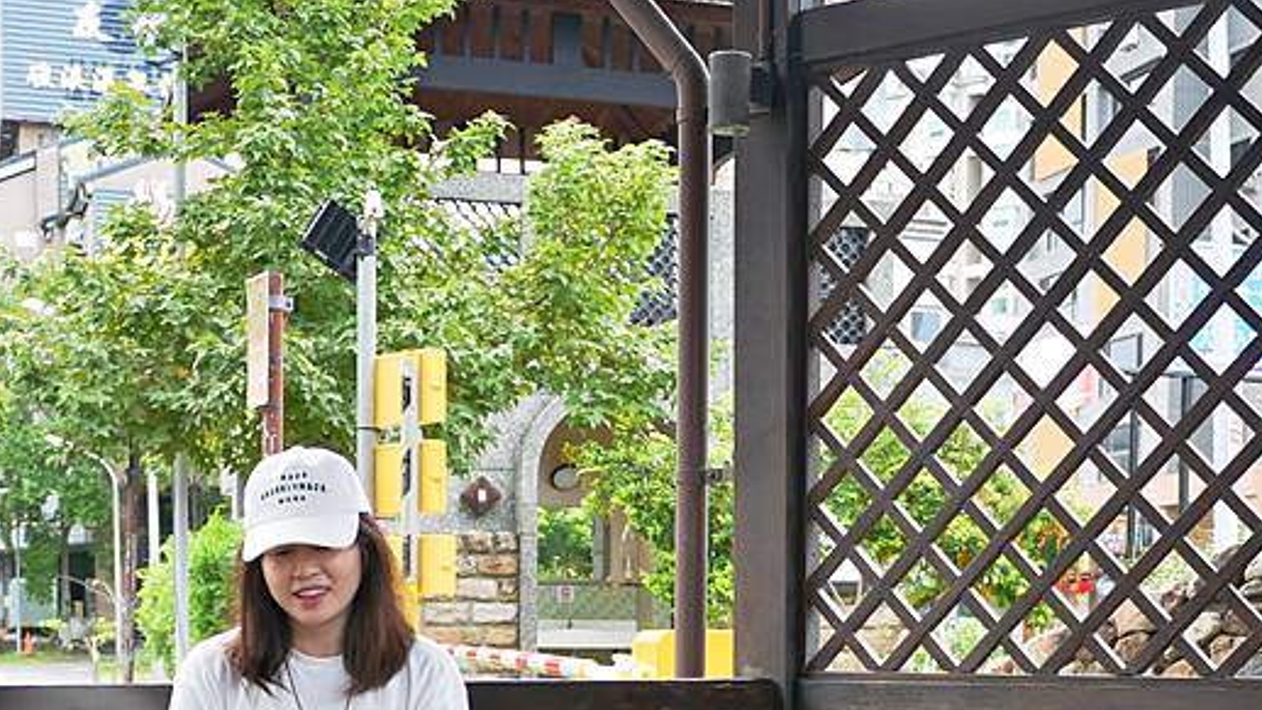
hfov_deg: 35.4
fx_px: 1975
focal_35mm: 59
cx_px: 642
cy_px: 787
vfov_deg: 19.5
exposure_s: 1/60
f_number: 2.5
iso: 200
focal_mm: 14
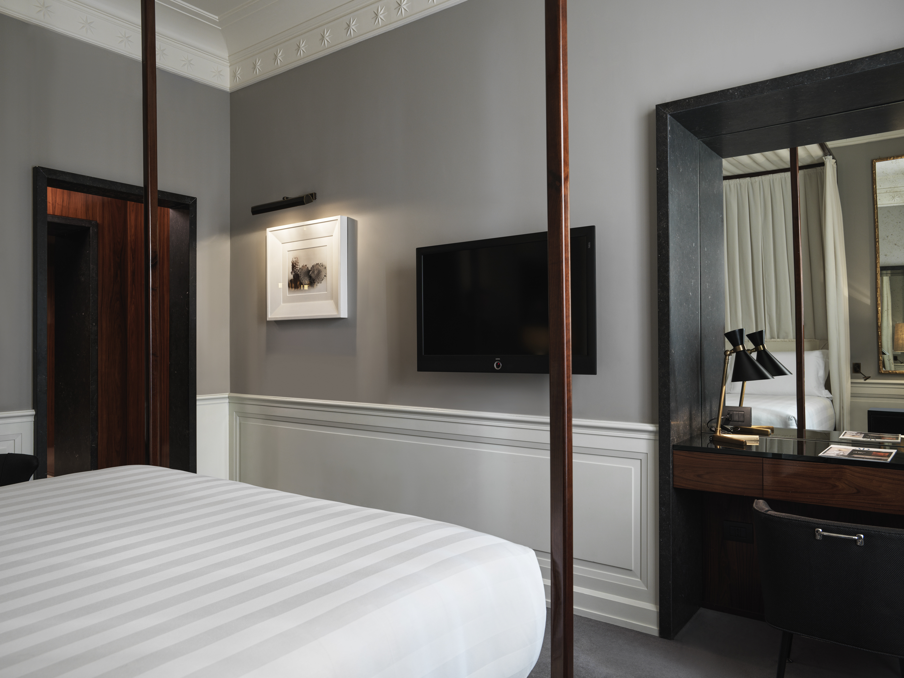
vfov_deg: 45.4
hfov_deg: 58.4
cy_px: 339
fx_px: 809
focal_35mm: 31
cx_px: 452
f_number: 11
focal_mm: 40
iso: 200
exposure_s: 1/1.43
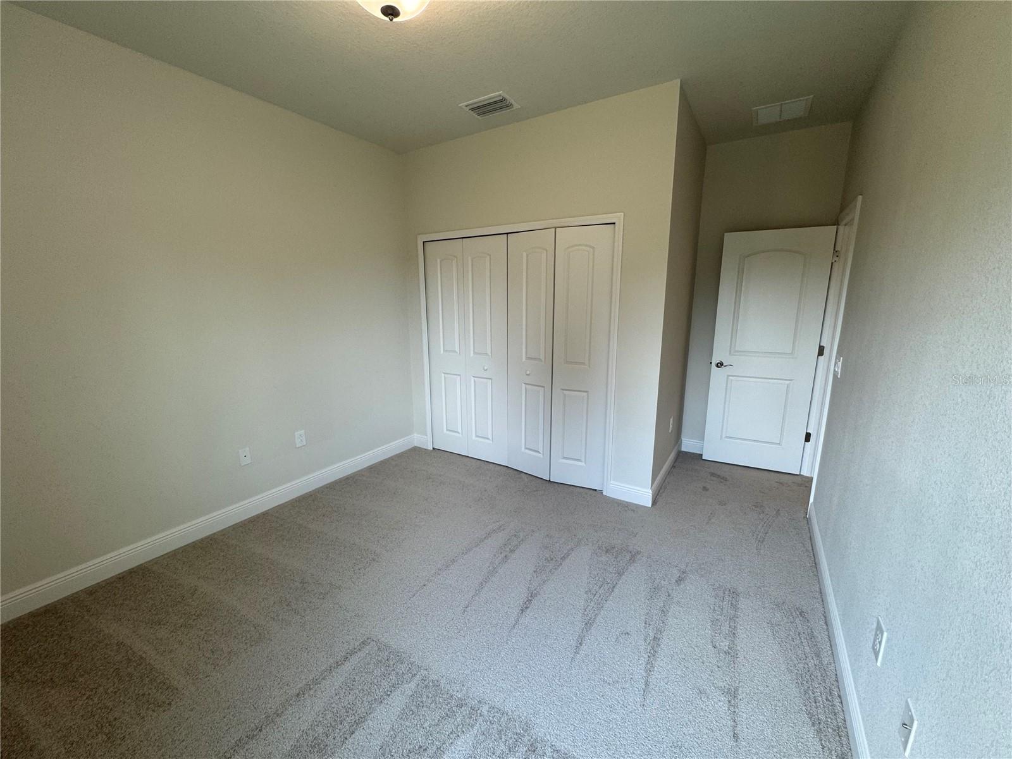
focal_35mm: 14
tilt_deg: -11.9
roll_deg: -0.6
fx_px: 409
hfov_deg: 102.1
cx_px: 506
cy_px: 380
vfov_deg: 85.7
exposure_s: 1/120
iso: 100
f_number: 2.2
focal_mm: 2.22
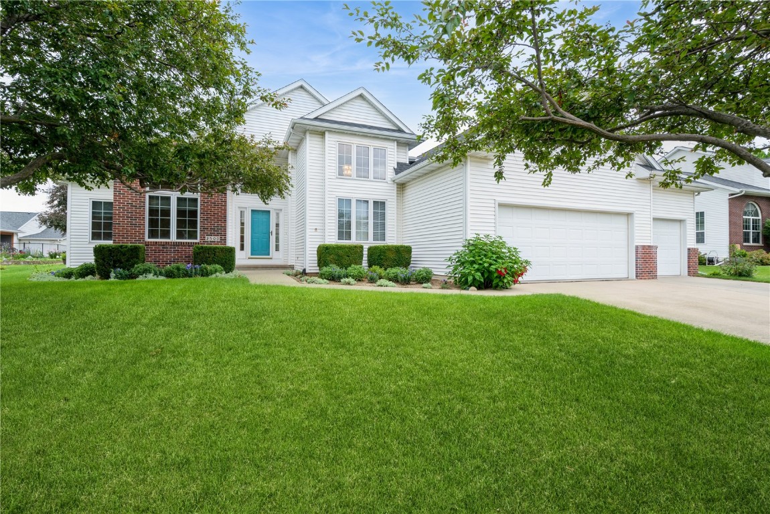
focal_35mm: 16
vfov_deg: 72.1
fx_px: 353
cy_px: 257
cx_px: 385
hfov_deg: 95.0
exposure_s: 1/60
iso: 200
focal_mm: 16.5
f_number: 8
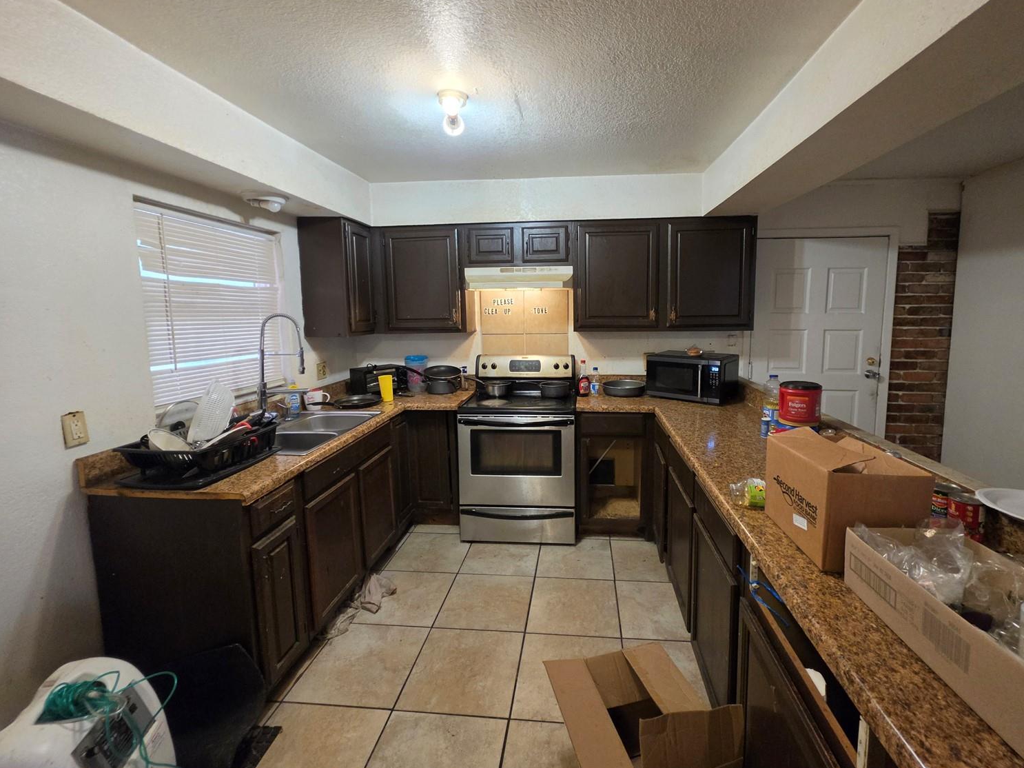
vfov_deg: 85.6
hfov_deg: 102.0
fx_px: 414
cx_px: 539
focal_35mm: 14
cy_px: 364
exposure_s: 1/60
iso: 320
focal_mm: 2.2
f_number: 1.9
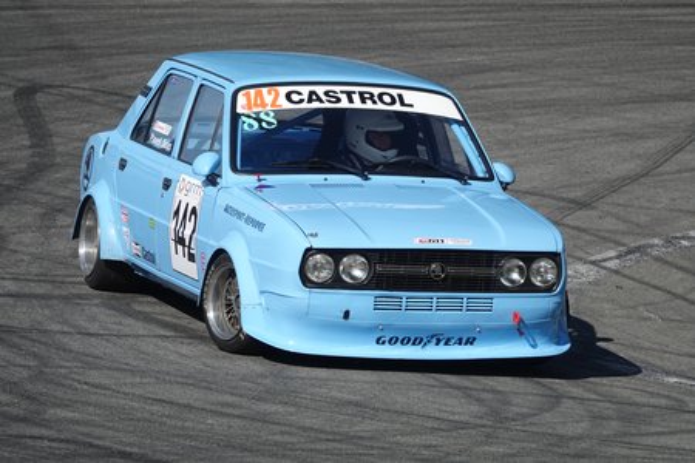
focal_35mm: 300
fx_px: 5791
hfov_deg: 6.9
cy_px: 232
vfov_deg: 4.6
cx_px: 348
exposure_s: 1/800
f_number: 5
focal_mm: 110.13
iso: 100
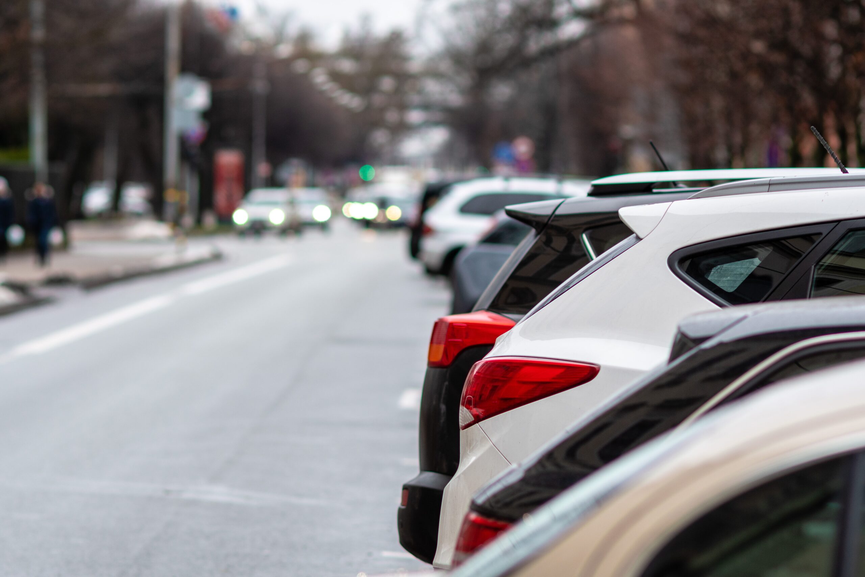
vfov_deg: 6.8
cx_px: 432
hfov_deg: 10.2
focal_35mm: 202
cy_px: 288
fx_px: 4866
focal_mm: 135
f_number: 3.2
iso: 200
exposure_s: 1/160
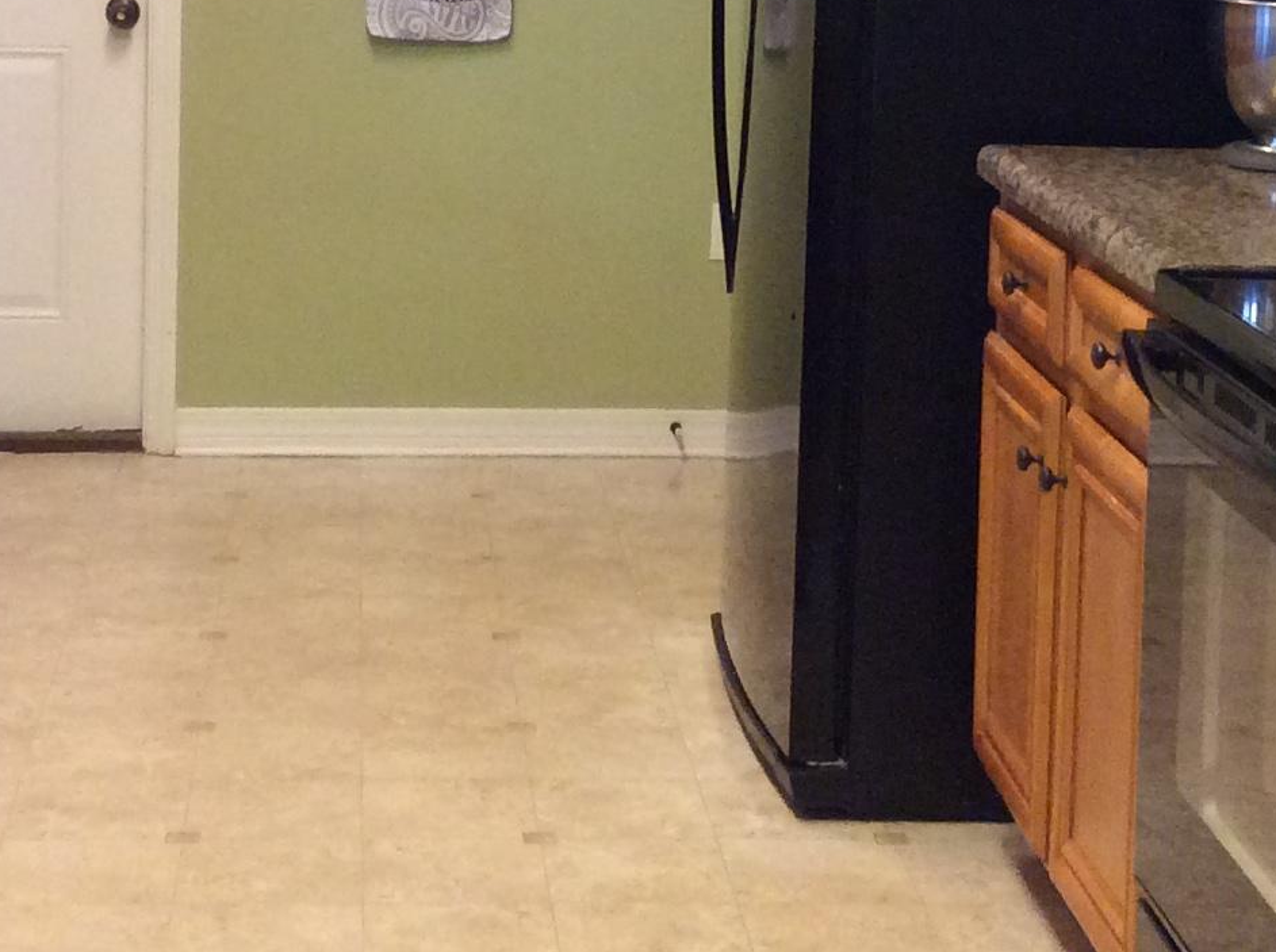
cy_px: 55
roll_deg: -1.1
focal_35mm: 88
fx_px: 3238
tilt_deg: -6.8
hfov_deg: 22.3
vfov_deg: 16.5
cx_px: 548
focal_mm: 3.3
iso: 200
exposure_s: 1/24
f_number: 2.4
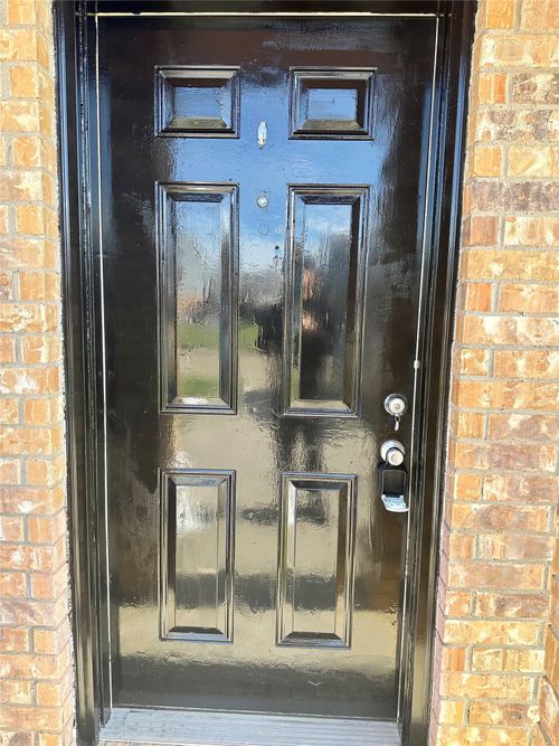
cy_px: 373
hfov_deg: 56.8
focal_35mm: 24
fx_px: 517
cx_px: 280
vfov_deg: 71.6
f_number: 1.78
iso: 80
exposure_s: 1/351
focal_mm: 6.86
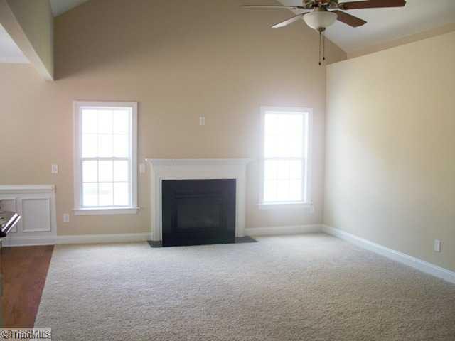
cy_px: 170
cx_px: 228
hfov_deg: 52.6
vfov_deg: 40.7
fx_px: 460
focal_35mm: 35
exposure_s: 1/30
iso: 80
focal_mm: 7.54
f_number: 2.8
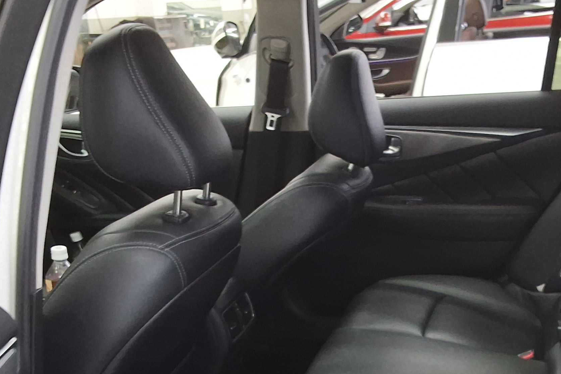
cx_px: 389
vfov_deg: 23.2
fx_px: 888
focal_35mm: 57
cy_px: 335
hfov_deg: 34.6
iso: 64
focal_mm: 2.91
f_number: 1.9
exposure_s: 1/40
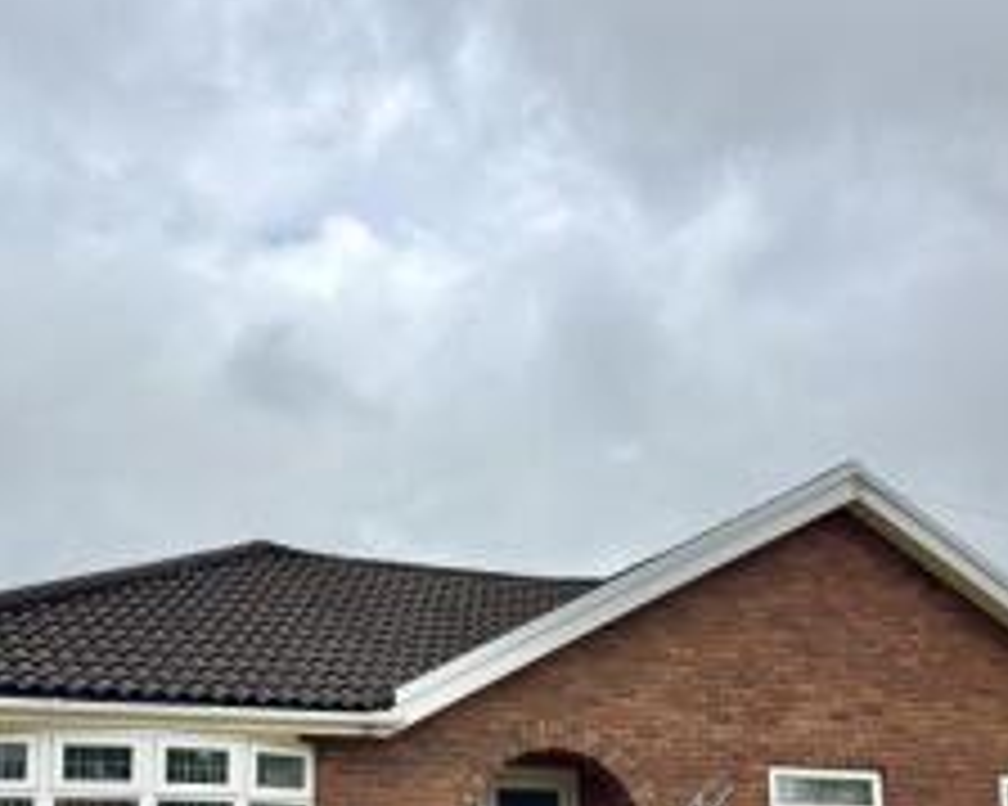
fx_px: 1431
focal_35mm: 48
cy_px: 678
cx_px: 502
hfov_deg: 38.8
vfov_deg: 30.4
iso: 50
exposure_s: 1/5348
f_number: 1.6
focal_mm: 5.96
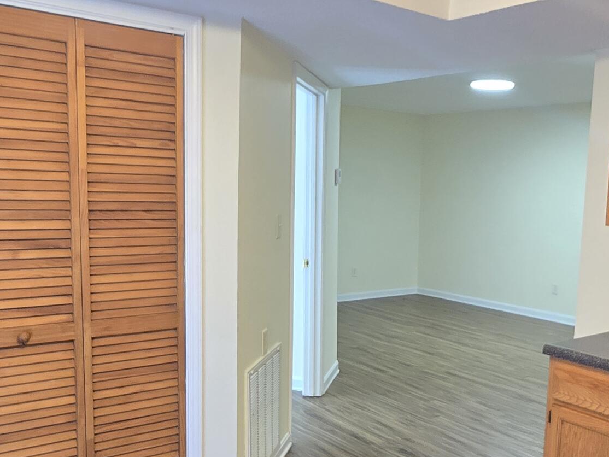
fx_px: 616
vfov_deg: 40.6
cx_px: 426
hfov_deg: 51.2
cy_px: 265
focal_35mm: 35
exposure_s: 1/60
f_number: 2.2
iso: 250
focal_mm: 2.2
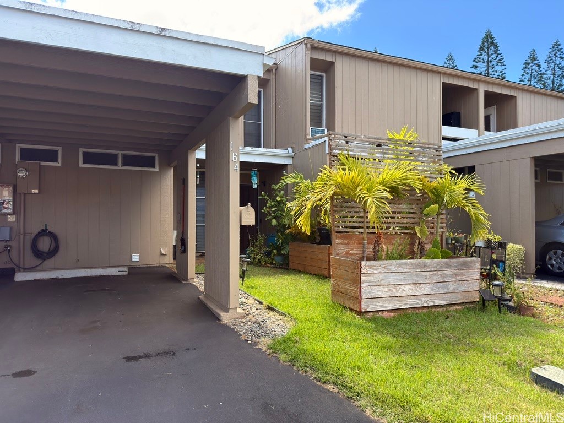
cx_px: 282
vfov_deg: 56.8
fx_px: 391
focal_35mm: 24
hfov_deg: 71.6
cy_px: 212
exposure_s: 1/1282
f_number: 1.78
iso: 100
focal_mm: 6.76
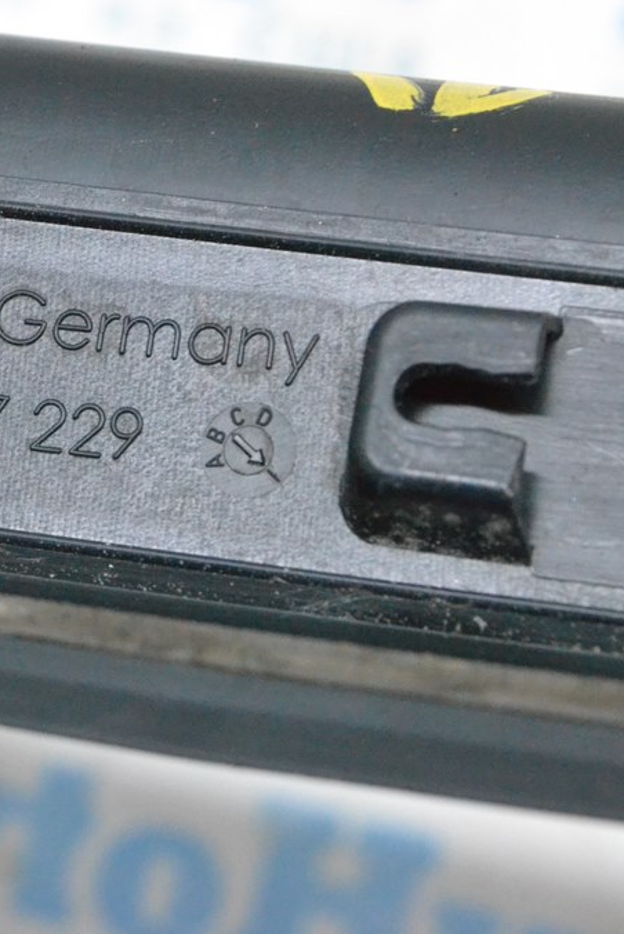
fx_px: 3240
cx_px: 48
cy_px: 467
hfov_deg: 10.9
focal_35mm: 125
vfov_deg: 16.4
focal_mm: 55
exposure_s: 1/160
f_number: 10
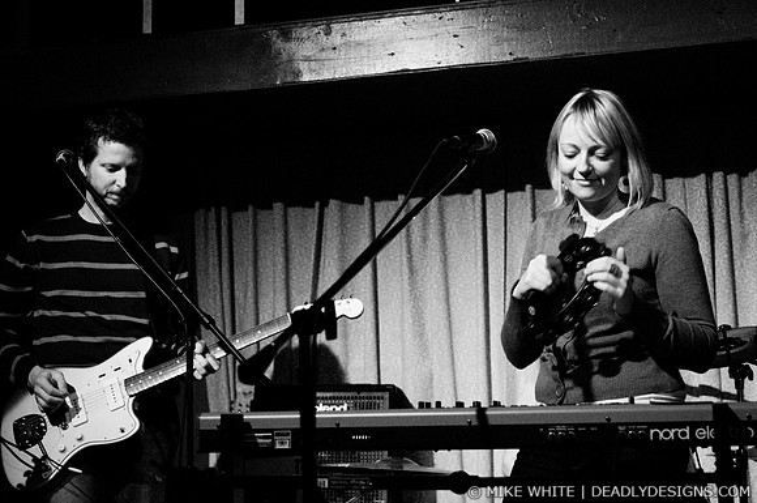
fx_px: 1260
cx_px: 378
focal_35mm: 60
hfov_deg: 33.4
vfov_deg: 22.6
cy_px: 252
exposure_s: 1/80
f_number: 2.8
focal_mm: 40
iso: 1250
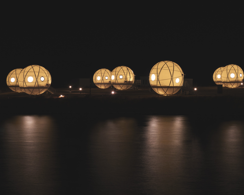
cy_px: 78
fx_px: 491
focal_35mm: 68
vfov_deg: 22.5
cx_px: 230
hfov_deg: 26.7
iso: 200
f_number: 11
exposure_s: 6
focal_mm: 38
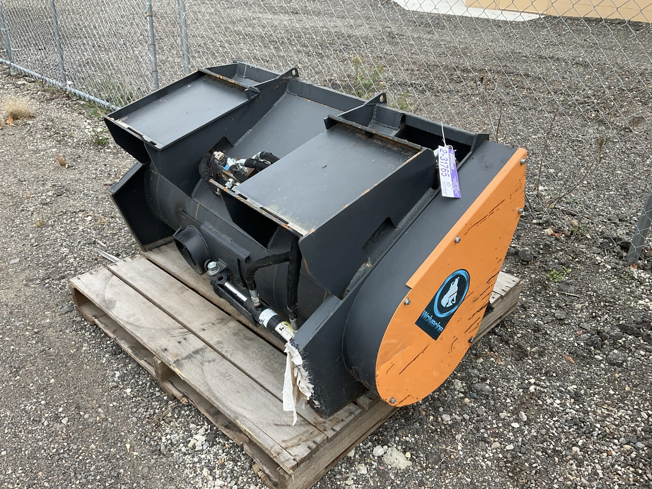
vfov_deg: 48.2
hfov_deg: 61.7
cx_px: 326
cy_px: 244
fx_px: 546
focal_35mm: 29
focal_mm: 3
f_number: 1.8
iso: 20
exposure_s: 1/174
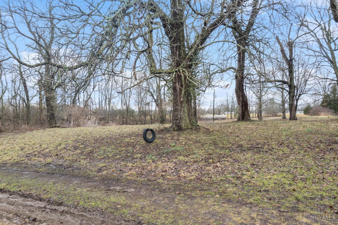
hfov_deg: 78.6
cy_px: 112
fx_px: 206
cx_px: 169
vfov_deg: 57.2
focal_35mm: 22
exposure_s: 1/160
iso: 100
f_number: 2.8
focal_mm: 8.38
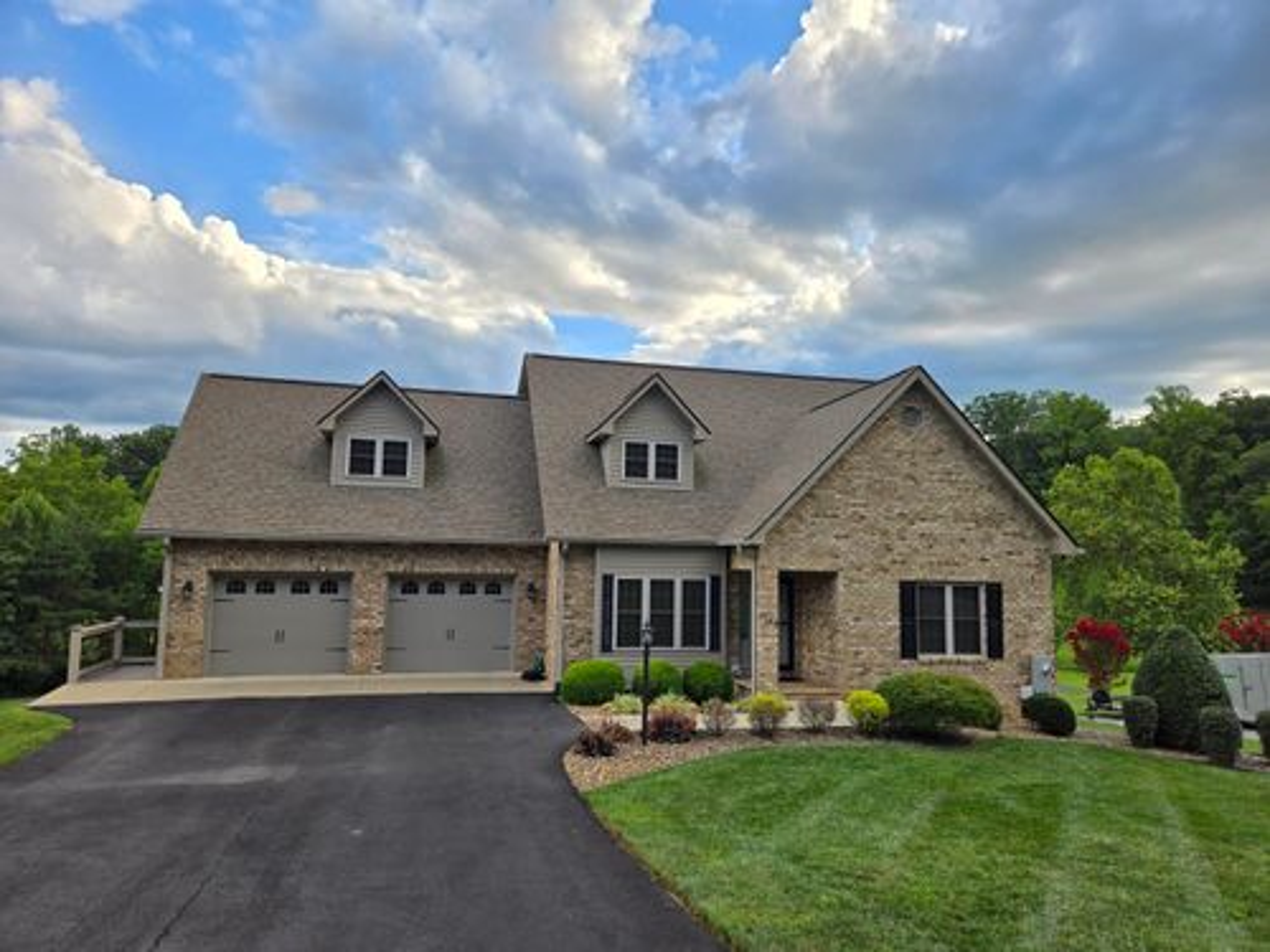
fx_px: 844
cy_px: 476
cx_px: 635
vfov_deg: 58.9
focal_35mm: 23
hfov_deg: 73.9
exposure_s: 1/973
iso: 25
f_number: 1.8
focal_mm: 5.4
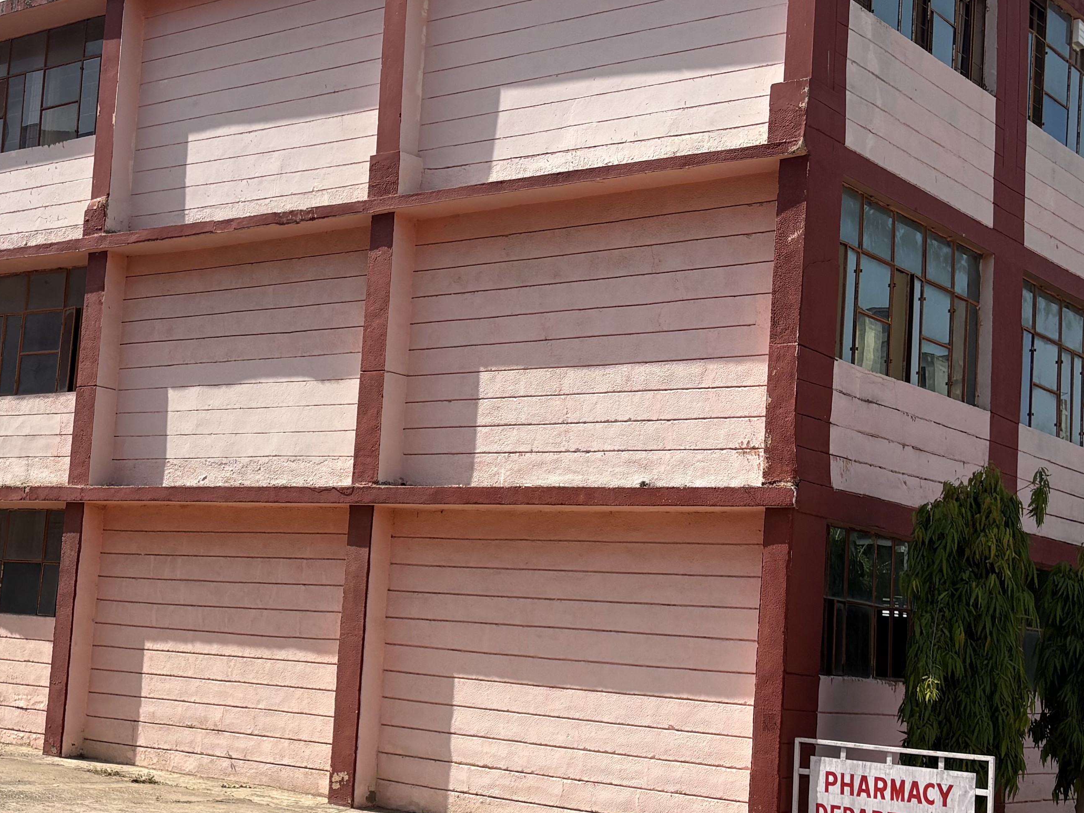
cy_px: 449
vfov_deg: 25.6
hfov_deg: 33.2
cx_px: 285
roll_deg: -3.9
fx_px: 1785
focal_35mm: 57
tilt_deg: +6.1
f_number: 1.6
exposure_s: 1/4329
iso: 50
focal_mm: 5.96
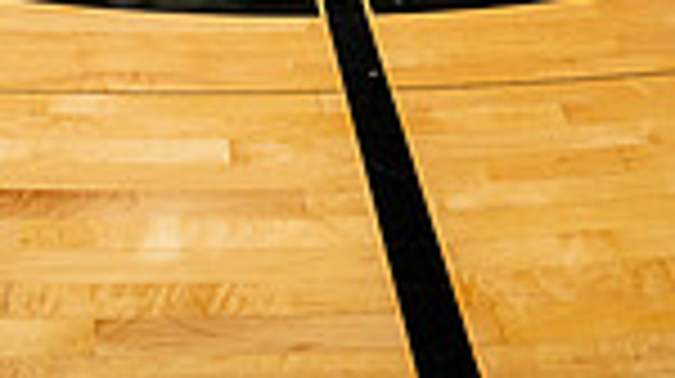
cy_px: -612
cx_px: 207
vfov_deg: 12.8
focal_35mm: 63
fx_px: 1126
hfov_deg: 33.0
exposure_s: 1/250
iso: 640
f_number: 5.6
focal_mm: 20
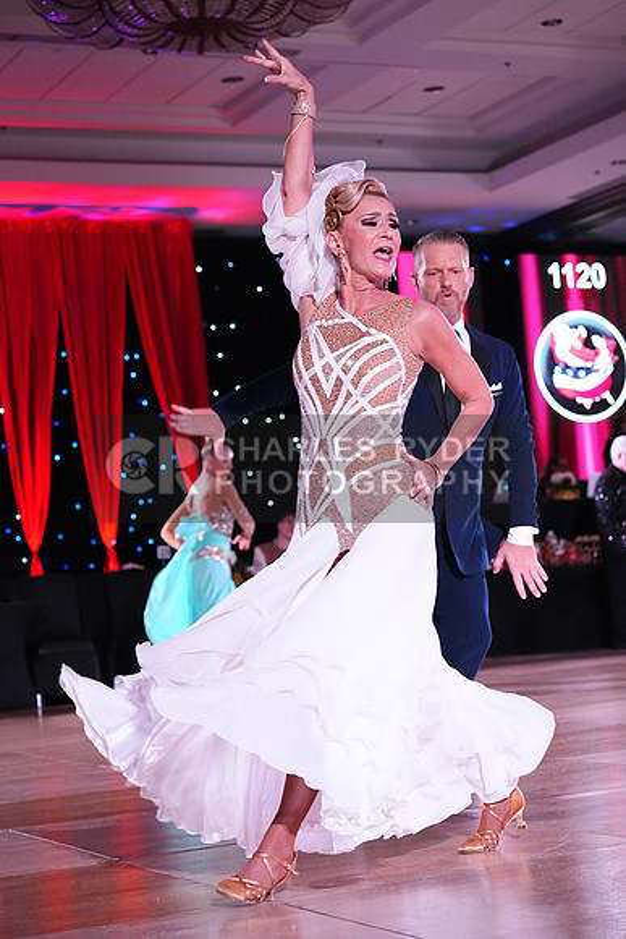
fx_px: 1825
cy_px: 470
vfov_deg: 28.8
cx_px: 313
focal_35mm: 70
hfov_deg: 19.5
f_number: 4.5
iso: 8000
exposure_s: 1/400
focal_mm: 70
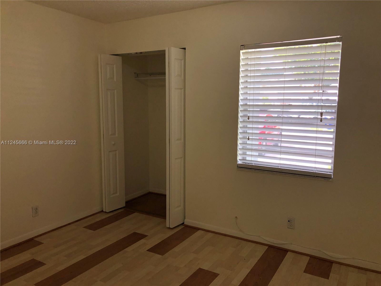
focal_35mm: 28
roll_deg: -0.2
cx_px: 190
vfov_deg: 49.7
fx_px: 308
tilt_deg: -5.8
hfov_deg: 63.4
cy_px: 143
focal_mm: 3.99
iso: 20
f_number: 1.8
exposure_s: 1/284
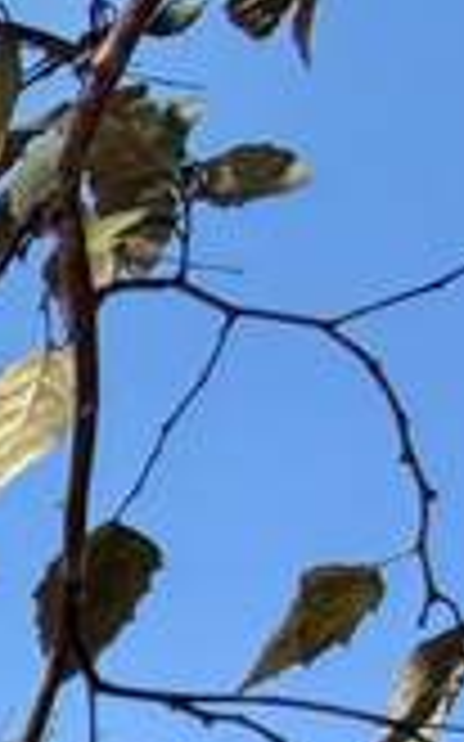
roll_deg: -1.4
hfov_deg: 6.2
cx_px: -1919
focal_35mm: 115
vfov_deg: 15.0
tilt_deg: +5.3
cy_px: 1462
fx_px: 2329
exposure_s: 1/770
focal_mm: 2.22
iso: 25
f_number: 2.2
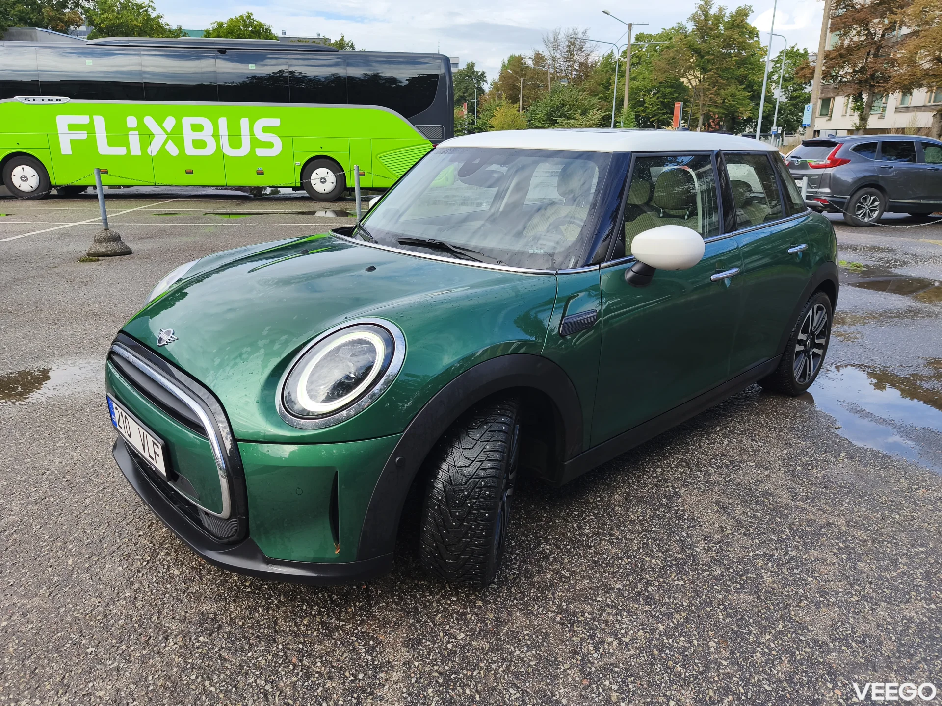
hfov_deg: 73.9
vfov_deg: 58.9
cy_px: 353
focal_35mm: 23
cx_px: 471
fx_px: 626
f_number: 1.65
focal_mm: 6.18
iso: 50
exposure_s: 1/505
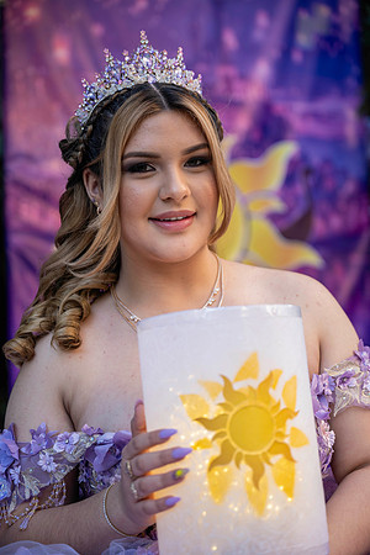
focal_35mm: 70
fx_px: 1079
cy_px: 278
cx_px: 185
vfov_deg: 28.8
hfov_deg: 19.5
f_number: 2.8
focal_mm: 70
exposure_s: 1/100
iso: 160
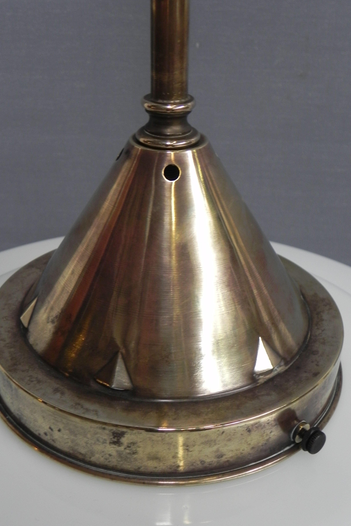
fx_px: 629
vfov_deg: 45.4
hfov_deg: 31.2
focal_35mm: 43
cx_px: 159
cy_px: 263
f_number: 3.2
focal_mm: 7.3
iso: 187
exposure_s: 1/30
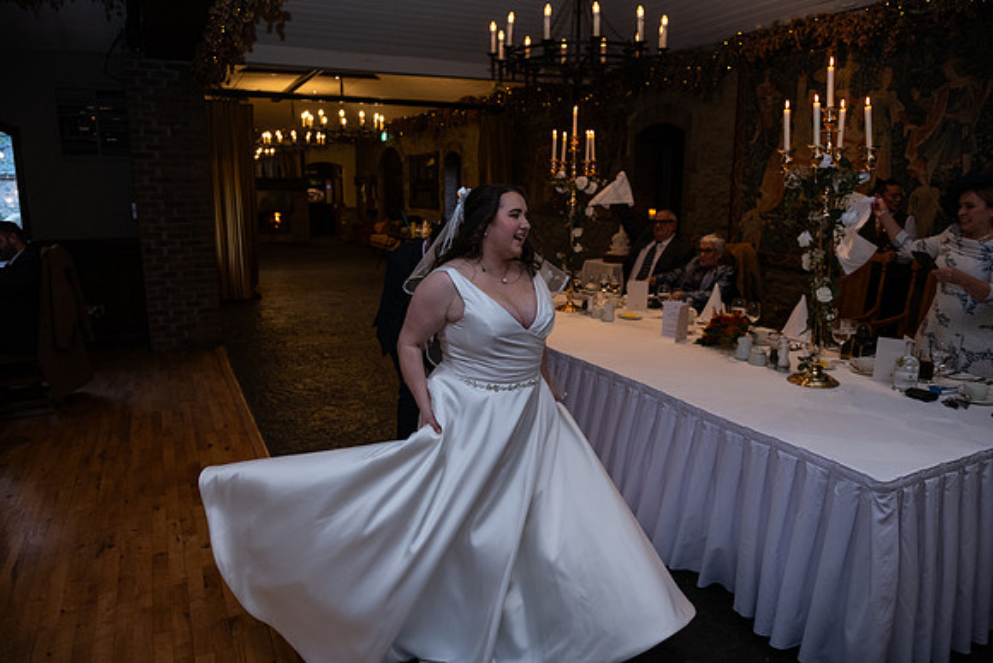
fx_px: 662
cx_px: 496
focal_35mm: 24
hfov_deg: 73.7
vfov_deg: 53.2
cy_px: 332
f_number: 3.5
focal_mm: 24
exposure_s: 1/160
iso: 800
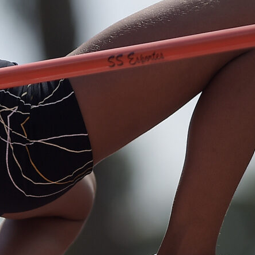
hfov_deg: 1.5
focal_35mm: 1179
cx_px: -79
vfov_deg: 1.5
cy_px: 148
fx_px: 9826
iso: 100
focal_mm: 300
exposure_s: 1/3200
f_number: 3.2
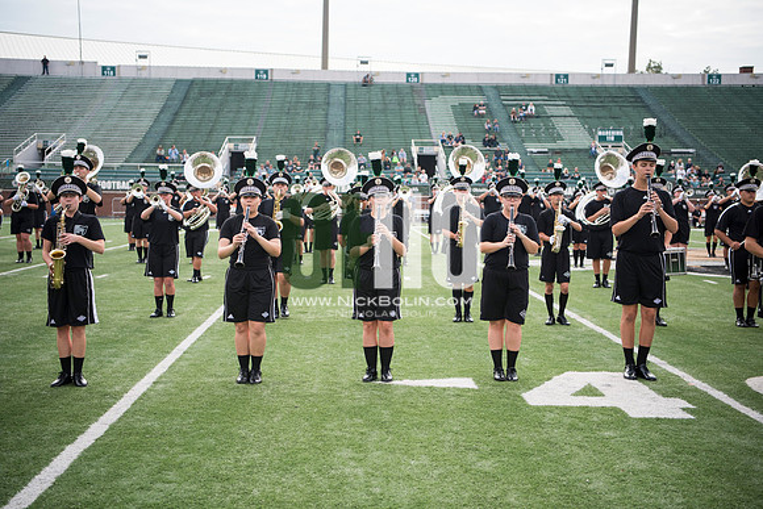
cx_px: 382
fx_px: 1060
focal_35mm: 50
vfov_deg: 27.0
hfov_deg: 39.6
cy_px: 254
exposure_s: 1/2000
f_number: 2.8
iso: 400
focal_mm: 50
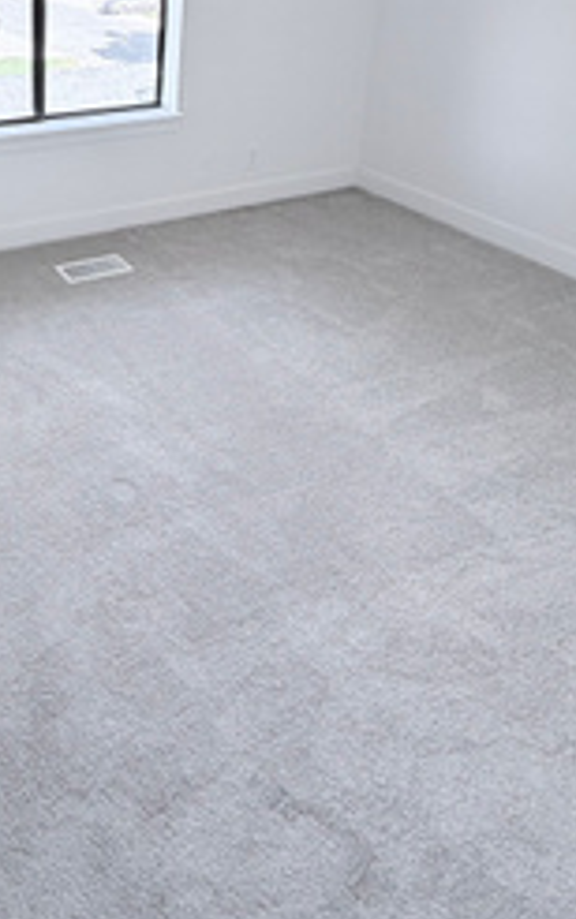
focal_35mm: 29
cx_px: -37
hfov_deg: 37.2
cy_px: 75
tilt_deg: -13.0
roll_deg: +0.2
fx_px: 728
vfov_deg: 55.2
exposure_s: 1/121
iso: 125
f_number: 2.2
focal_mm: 2.22
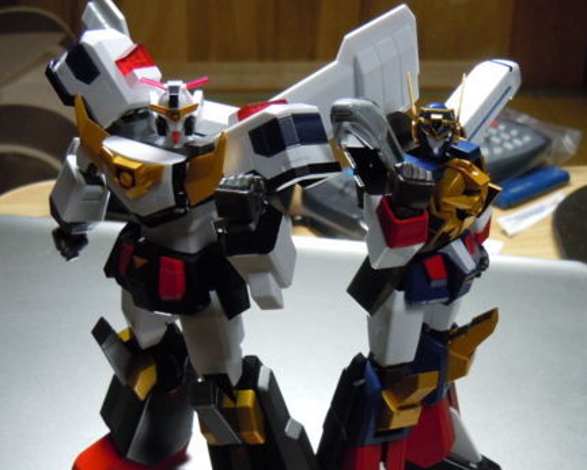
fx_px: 1060
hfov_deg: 30.9
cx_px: 311
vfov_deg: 24.9
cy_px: 291
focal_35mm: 61
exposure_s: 1/40
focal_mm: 8.1
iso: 400
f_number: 3.8
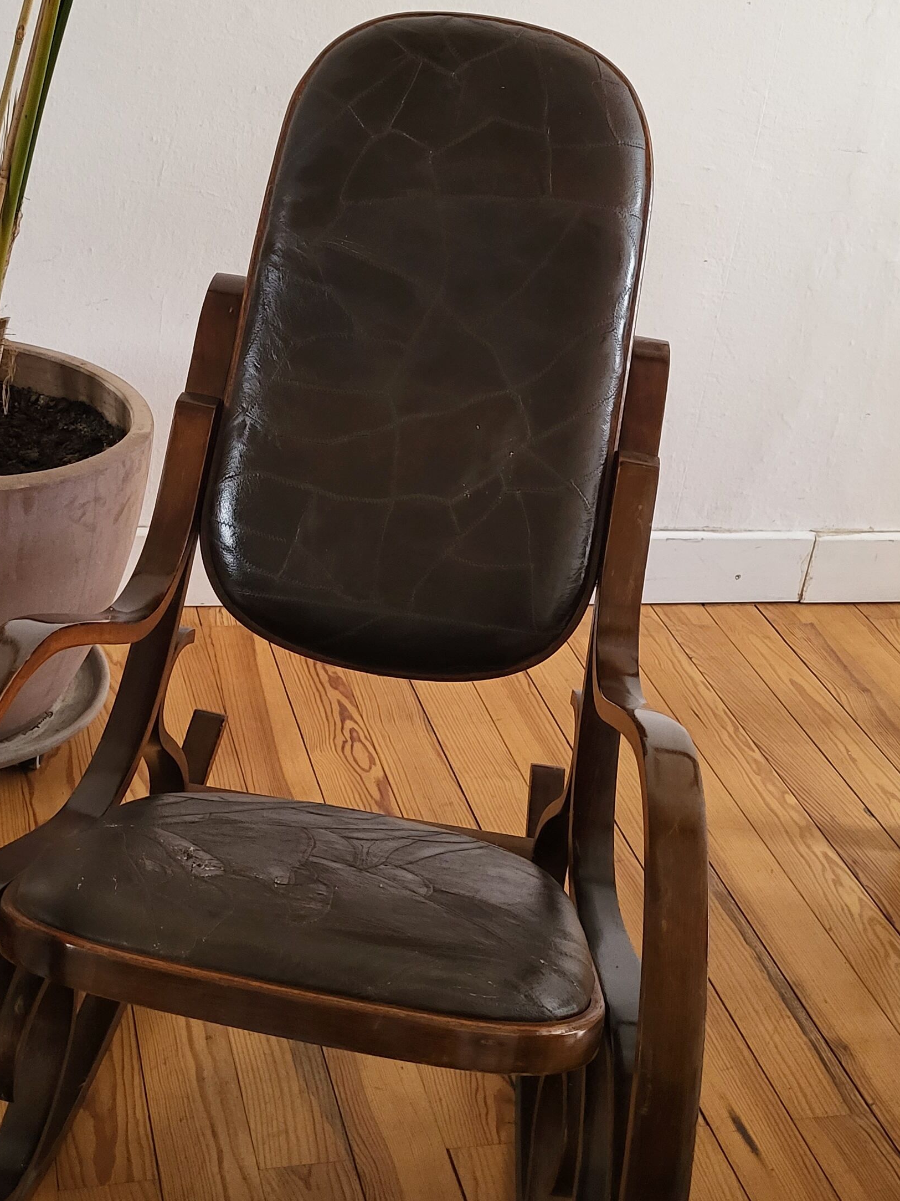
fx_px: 1664
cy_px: 421
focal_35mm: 48
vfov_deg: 39.3
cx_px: 373
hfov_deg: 30.2
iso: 250
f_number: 1.8
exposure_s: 1/100
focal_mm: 5.4
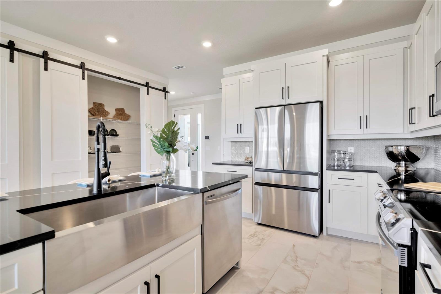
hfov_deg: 93.3
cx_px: 220
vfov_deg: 70.4
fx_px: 208
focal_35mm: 17
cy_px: 147
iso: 200
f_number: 6.3
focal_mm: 17
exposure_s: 1/6
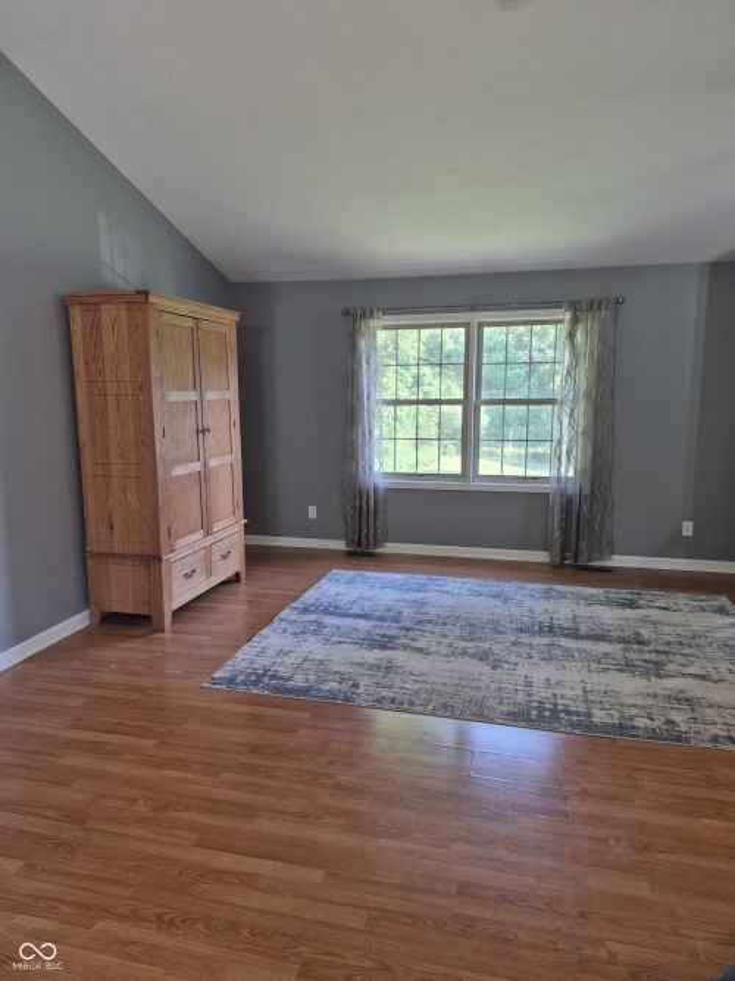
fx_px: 651
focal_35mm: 23
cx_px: 368
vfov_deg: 73.9
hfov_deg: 58.9
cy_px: 490
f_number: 1.8
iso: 160
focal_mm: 5.4
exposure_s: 1/120
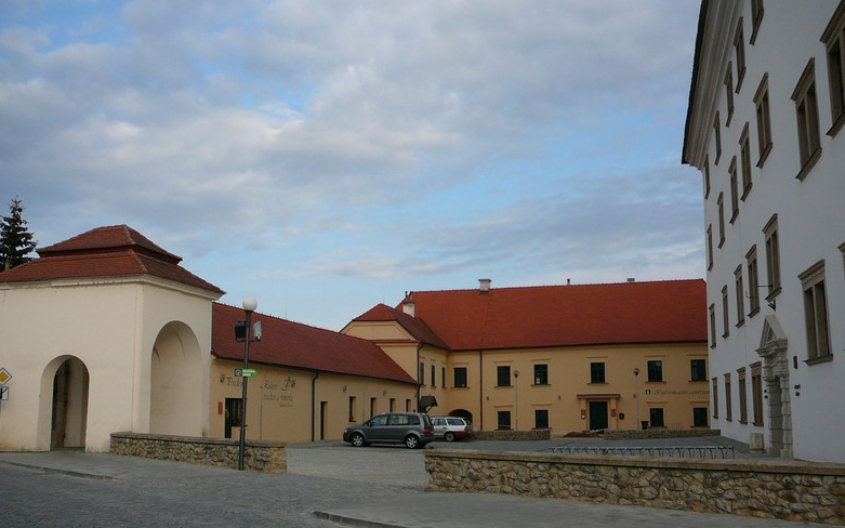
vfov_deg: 33.6
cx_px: 427
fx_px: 875
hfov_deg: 51.5
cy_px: 276
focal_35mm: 38
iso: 80
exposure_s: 1/800
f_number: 2.8
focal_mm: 5.2
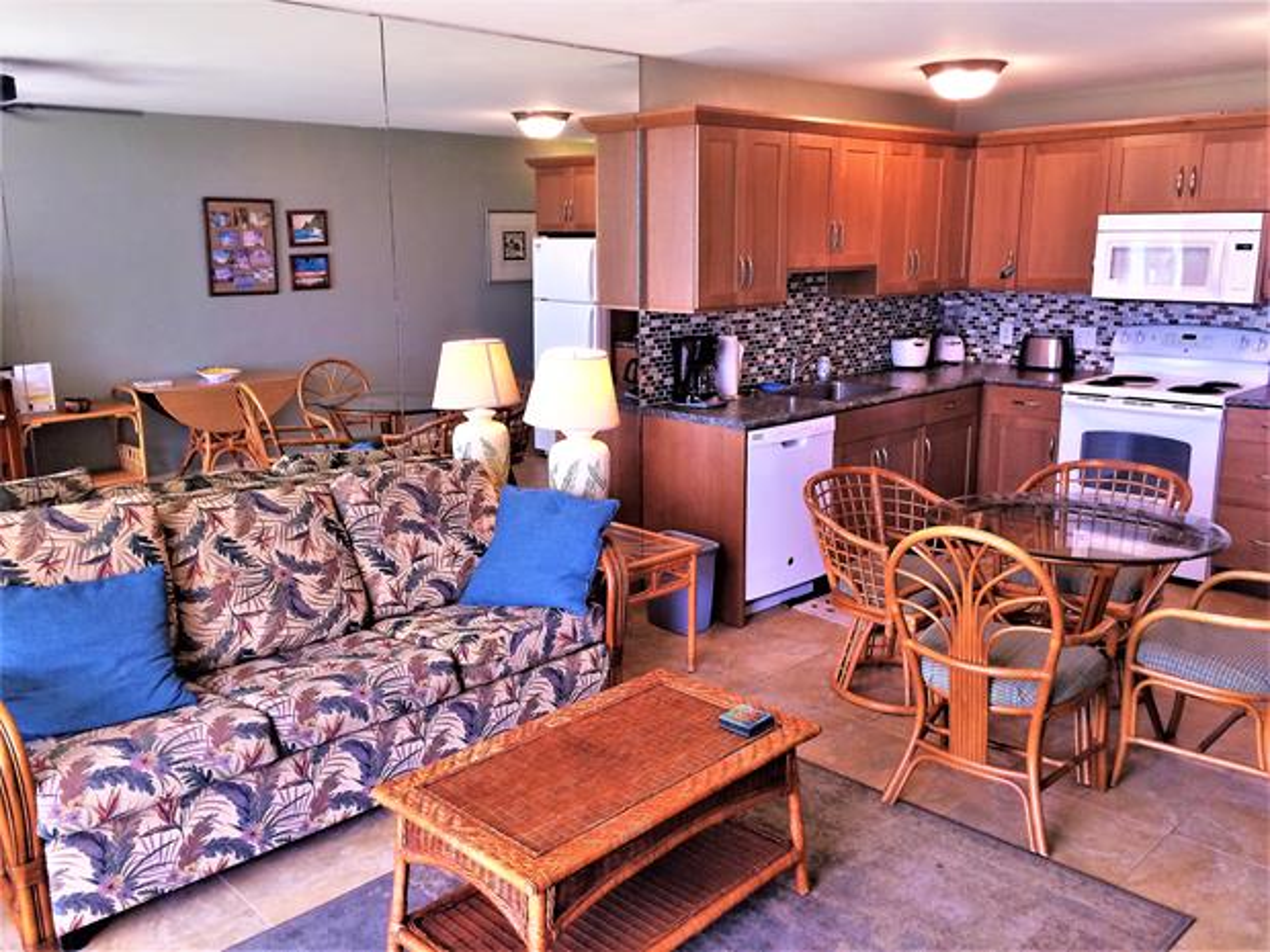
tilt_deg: -12.1
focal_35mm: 29
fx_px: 1064
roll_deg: +2.0
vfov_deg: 48.2
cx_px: 635
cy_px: 476
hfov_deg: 61.7
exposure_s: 1/30
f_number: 2.2
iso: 64
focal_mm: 4.15
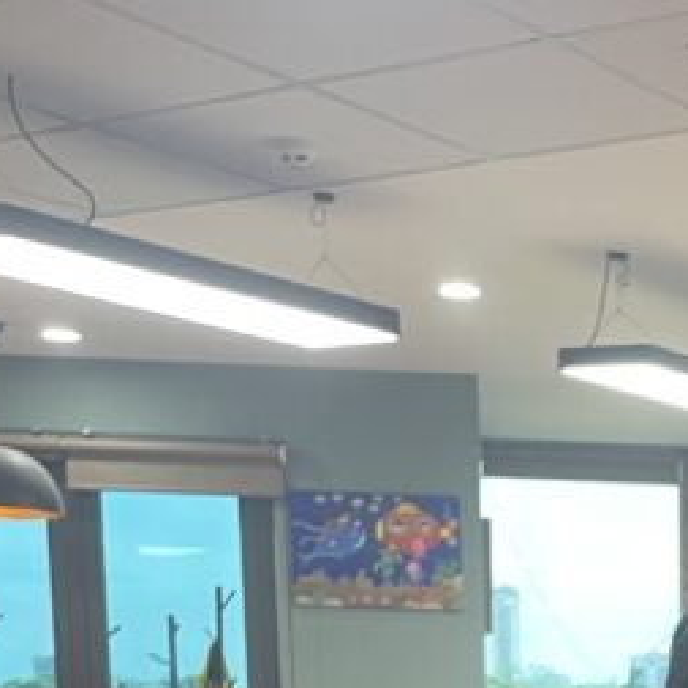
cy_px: 1120
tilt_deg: -10.1
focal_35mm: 91
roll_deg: -0.6
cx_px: 854
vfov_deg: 16.8
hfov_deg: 18.0
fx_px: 2046
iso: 64
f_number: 1.6
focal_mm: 4.2
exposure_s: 1/50
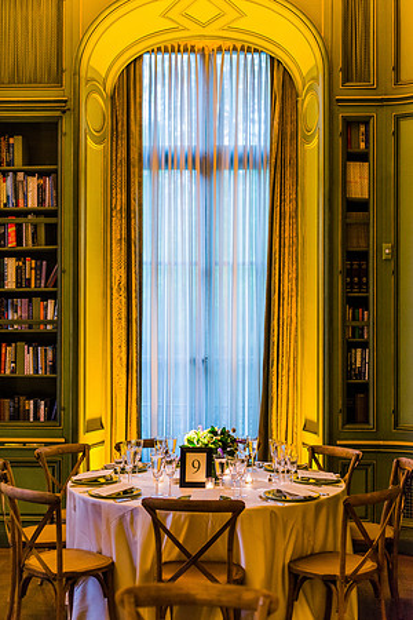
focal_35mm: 50
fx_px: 860
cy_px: 310
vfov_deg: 39.6
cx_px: 206
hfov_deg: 27.0
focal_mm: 50
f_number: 2
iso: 800
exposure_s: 1/100
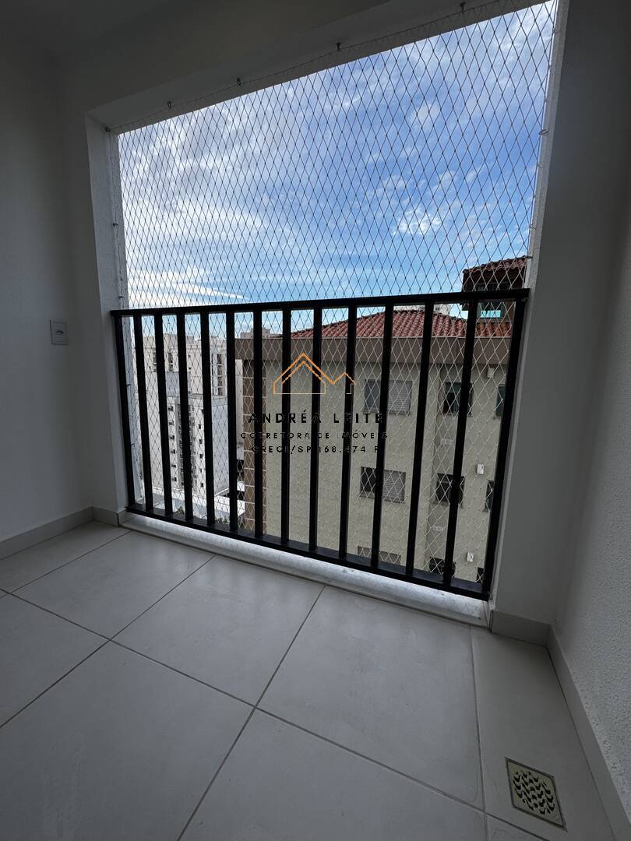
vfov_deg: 102.1
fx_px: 340
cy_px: 420
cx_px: 316
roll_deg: -1.8
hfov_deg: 85.7
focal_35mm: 14
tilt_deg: -8.8
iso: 40
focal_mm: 2.22
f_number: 2.2
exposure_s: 1/361
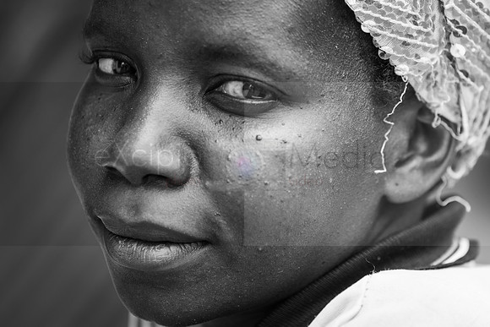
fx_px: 3055
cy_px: 147
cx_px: 275
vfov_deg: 6.1
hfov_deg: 9.2
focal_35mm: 224
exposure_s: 1/200
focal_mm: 200
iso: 200
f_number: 4
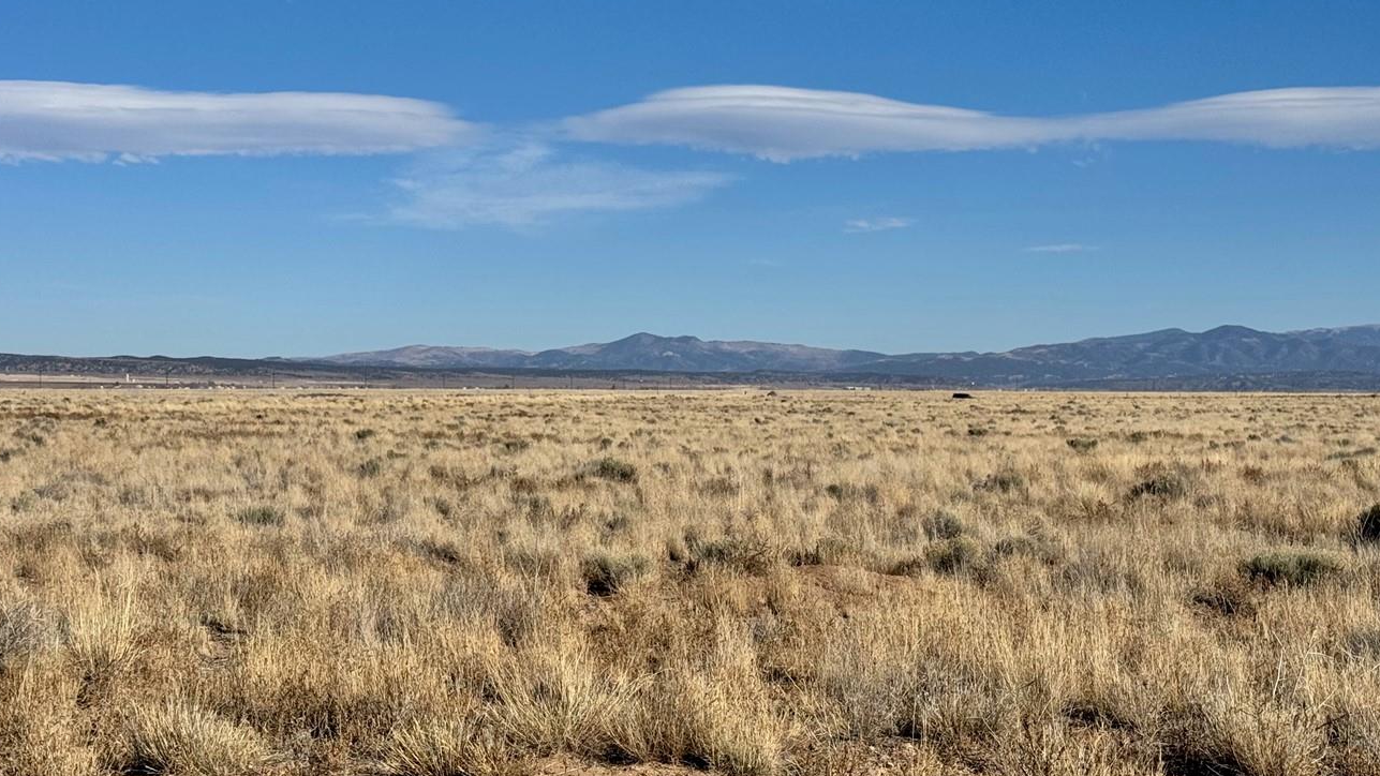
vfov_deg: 18.5
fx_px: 2379
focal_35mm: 65
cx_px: 739
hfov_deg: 32.3
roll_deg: -0.7
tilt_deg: -1.3
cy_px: 412
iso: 64
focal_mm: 6.76
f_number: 1.78
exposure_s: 1/7937
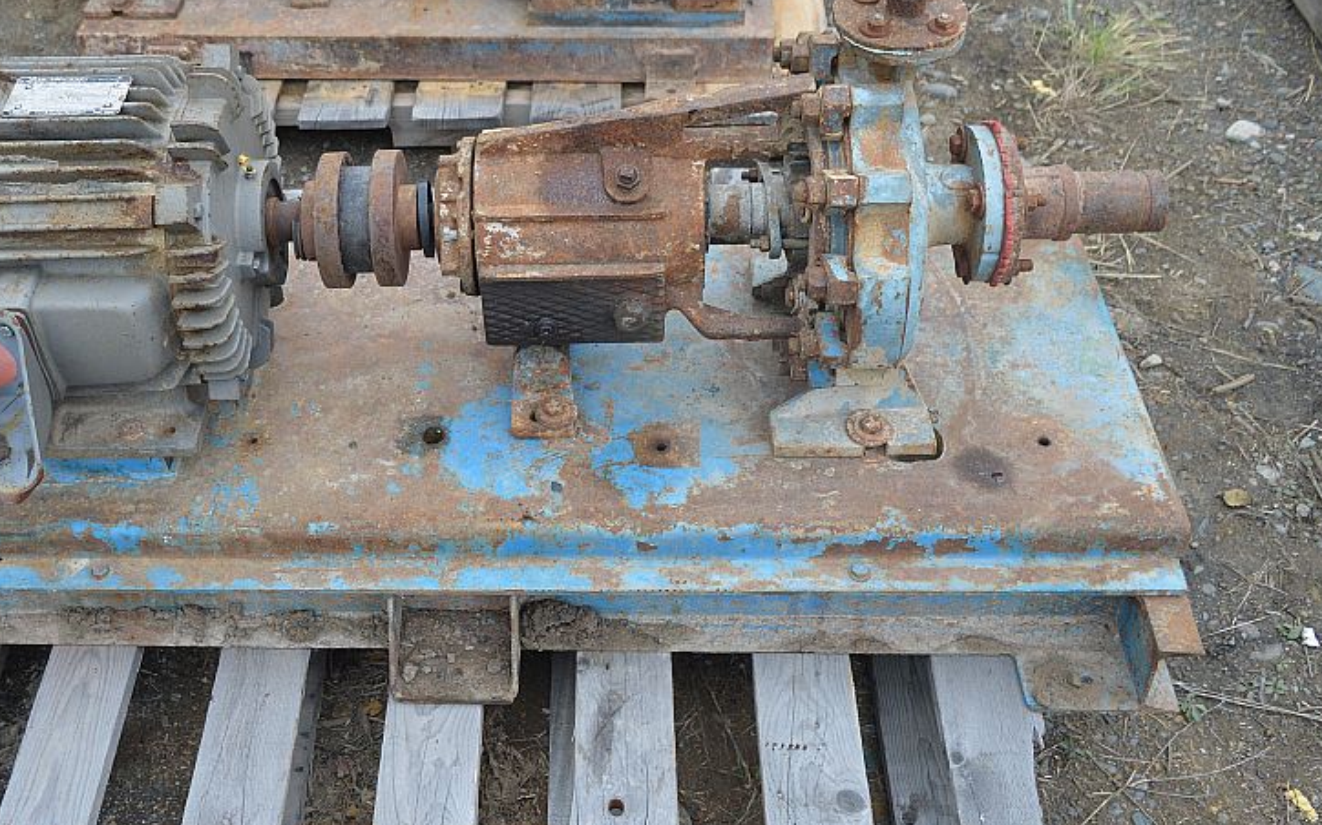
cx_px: 446
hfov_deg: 50.7
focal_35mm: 38
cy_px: 247
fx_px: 1369
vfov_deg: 33.1
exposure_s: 1/80
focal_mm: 18
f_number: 4.5
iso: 400
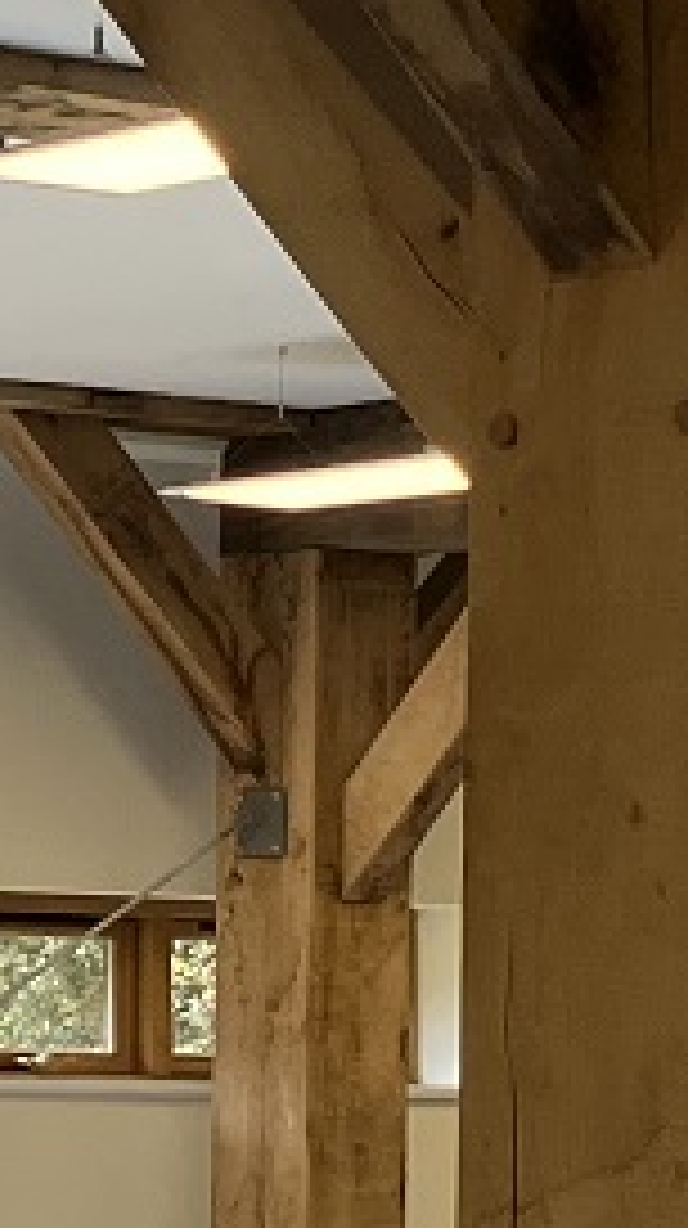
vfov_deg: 12.0
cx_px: -400
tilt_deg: +3.1
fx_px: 5822
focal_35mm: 179
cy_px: 1048
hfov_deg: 6.7
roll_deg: +0.6
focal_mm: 3.99
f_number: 1.8
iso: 40
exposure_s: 1/100
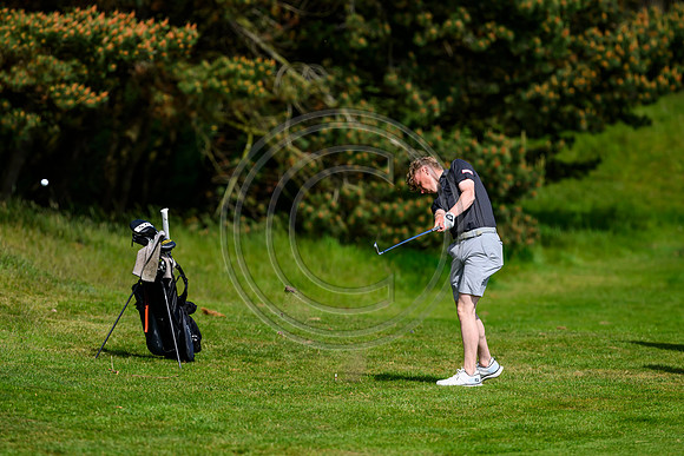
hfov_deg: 5.2
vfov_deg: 3.4
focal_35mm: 400
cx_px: 342
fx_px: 7601
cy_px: 228
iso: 500
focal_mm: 400
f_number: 4.5
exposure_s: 1/5000
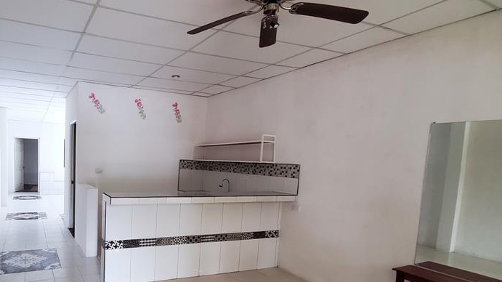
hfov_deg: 79.6
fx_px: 279
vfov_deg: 52.9
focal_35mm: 21
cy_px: 177
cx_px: 147
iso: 500
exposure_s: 1/40
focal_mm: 1.8
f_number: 2.2
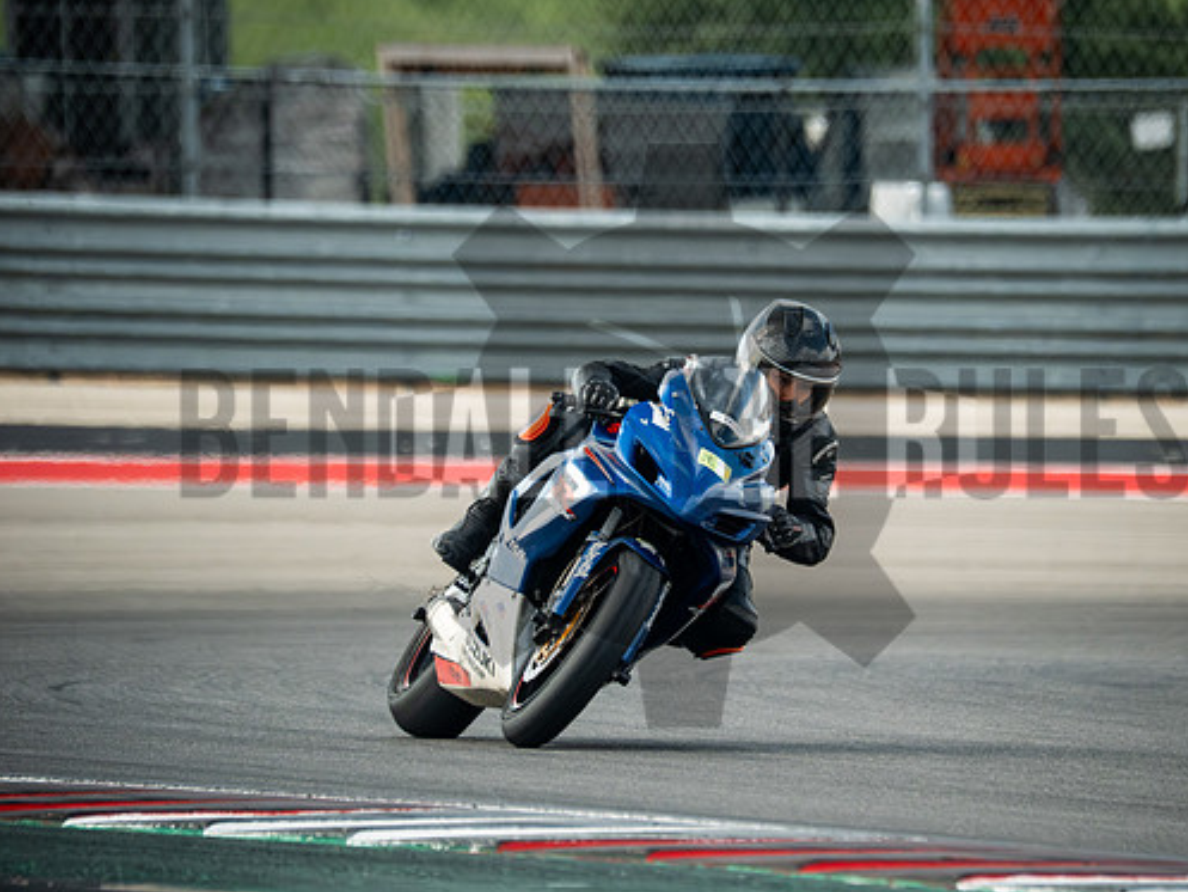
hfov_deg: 2.9
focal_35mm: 673
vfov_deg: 2.2
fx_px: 23103
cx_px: 684
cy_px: 436
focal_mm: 400
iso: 2500
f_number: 5.6
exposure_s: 1/1600
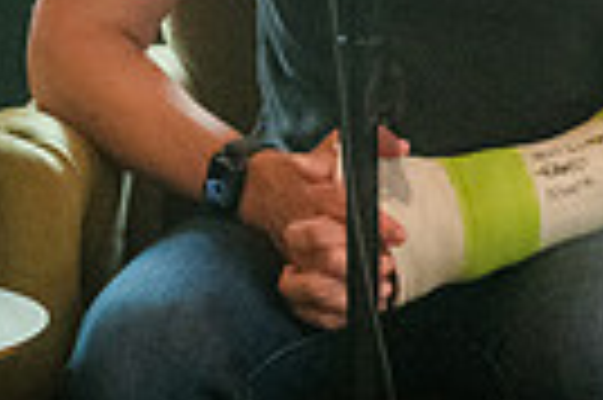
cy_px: -308
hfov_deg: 5.9
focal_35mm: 352
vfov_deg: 3.9
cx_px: 382
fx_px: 5889
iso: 5000
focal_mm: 80
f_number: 4
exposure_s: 1/200
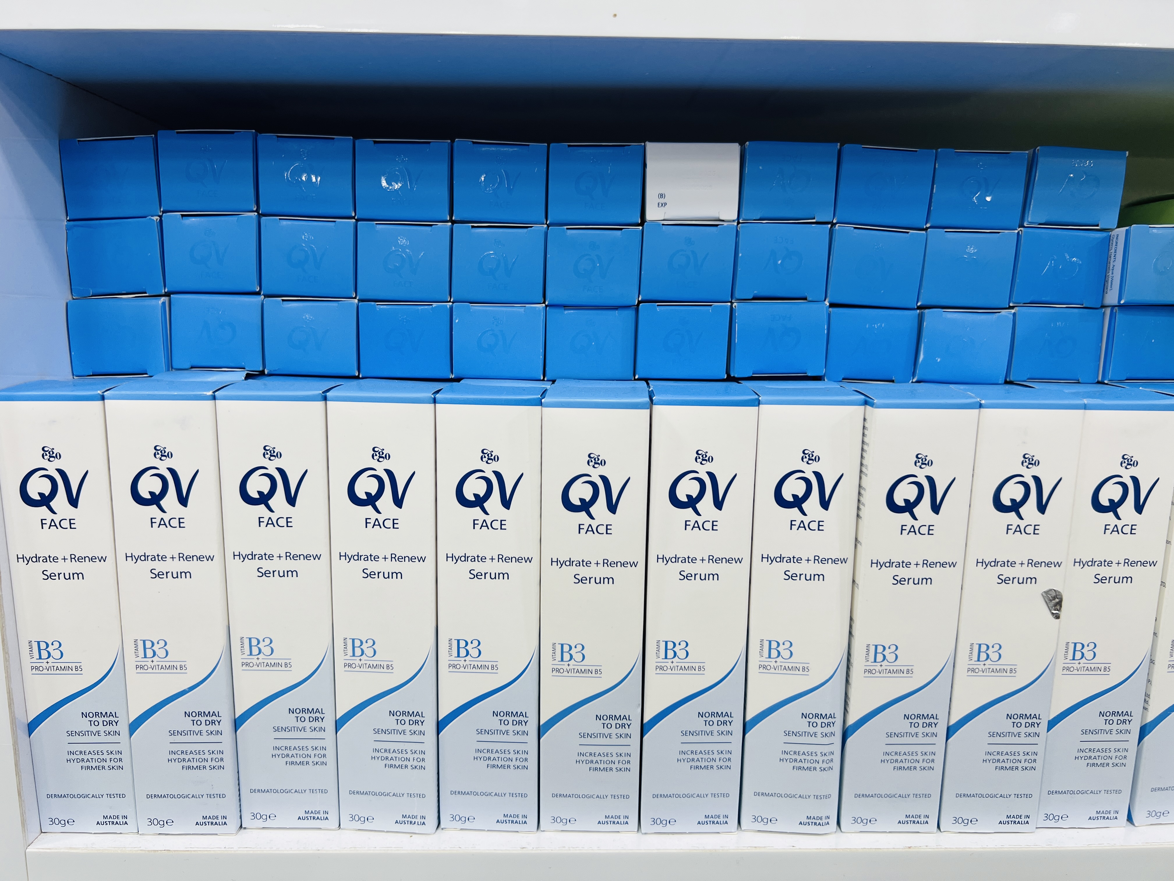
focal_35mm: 26
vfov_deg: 53.1
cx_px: 587
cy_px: 440
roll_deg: +0.7
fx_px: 882
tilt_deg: -9.3
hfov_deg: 67.3
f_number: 1.5
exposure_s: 1/202
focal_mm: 5.7
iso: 40
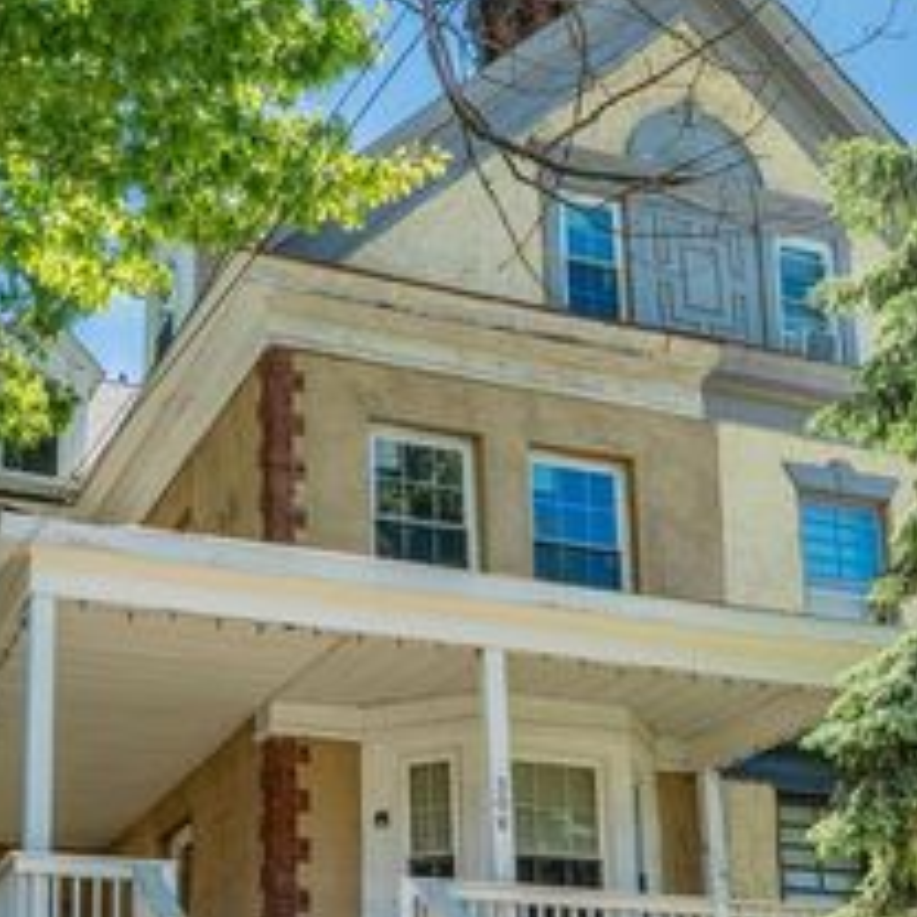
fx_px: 1619
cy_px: 606
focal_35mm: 54
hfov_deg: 31.6
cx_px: 436
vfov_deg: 31.4
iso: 640
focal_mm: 26.5
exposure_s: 1/2000
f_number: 11
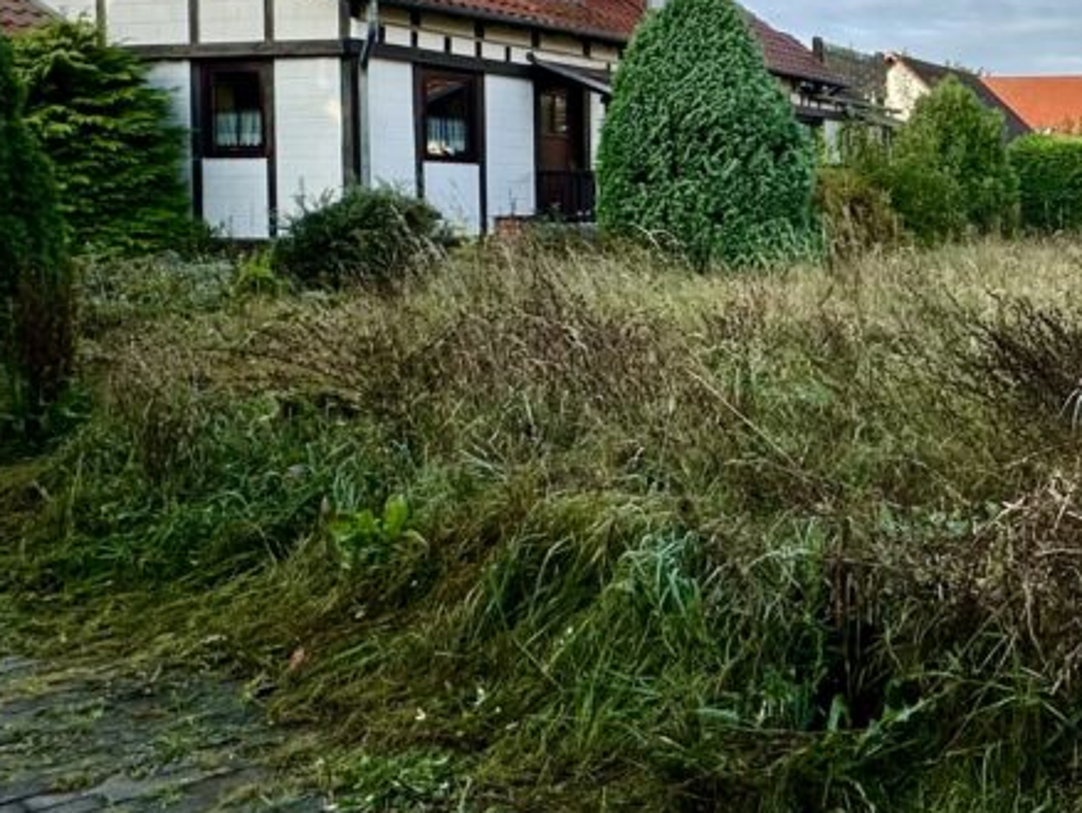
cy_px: 274
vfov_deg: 31.3
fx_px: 1439
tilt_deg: -3.2
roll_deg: +0.4
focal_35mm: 46
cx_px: 1159
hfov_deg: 35.8
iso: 40
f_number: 2.2
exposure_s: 1/587
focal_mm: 2.22
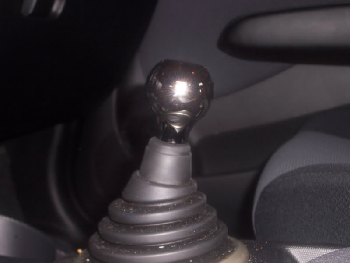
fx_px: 667
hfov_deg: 29.4
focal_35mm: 66
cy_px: 132
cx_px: 175
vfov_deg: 22.3
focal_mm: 10.8
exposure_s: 1/90
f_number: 4
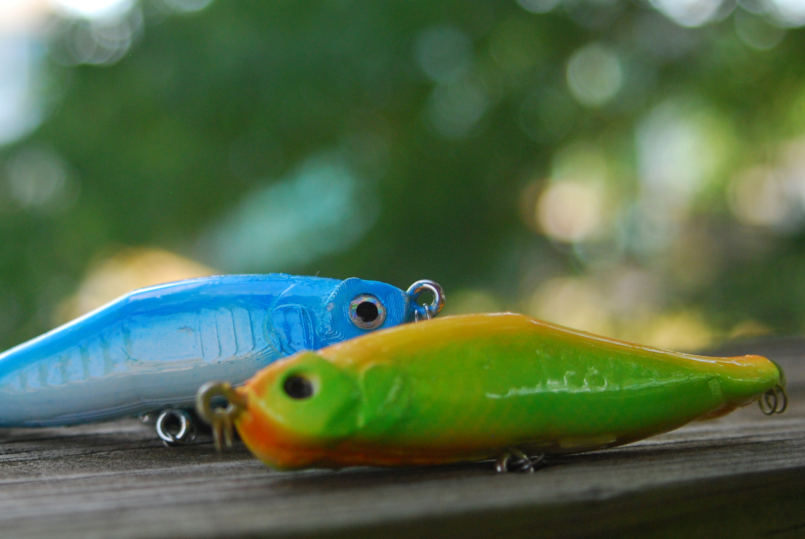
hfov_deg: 22.6
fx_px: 2012
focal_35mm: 90
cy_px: 282
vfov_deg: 15.3
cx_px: 287
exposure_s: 1/250
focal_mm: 35
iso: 400
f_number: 4
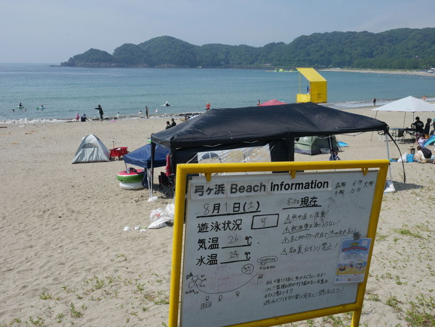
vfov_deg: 41.8
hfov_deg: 53.9
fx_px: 427
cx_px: 218
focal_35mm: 34
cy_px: 164
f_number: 8
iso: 200
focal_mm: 17
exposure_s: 1/800
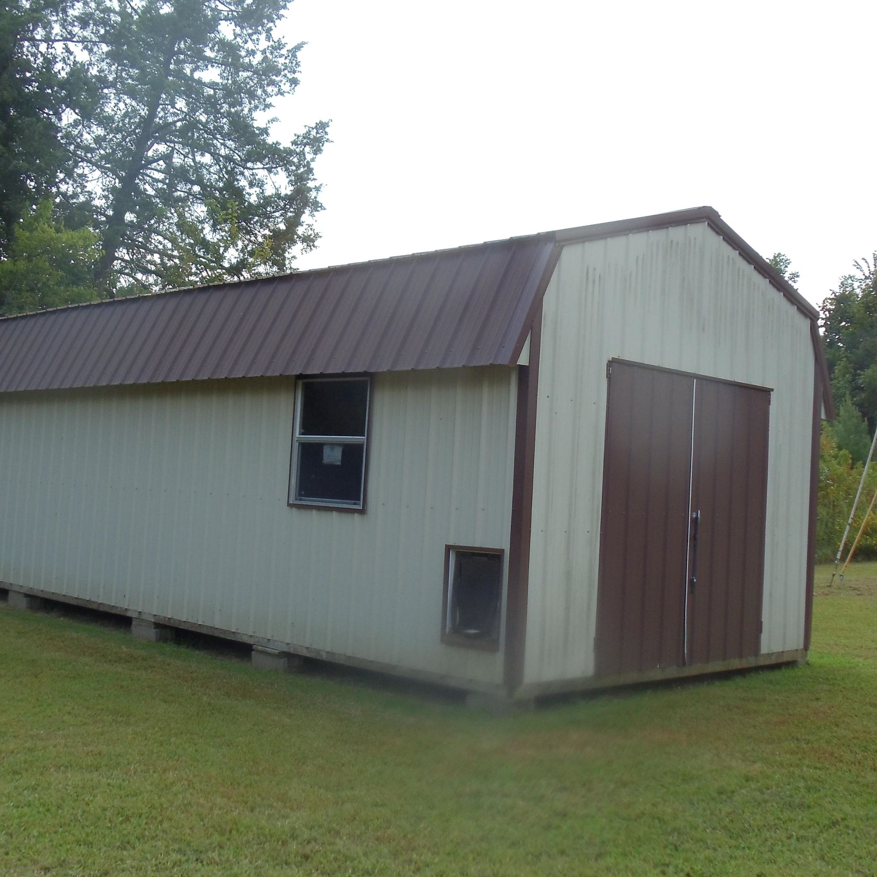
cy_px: 423
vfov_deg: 30.0
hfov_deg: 30.0
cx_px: 426
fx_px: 1634
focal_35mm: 57
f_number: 3.5
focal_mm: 6
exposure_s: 1/320
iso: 80
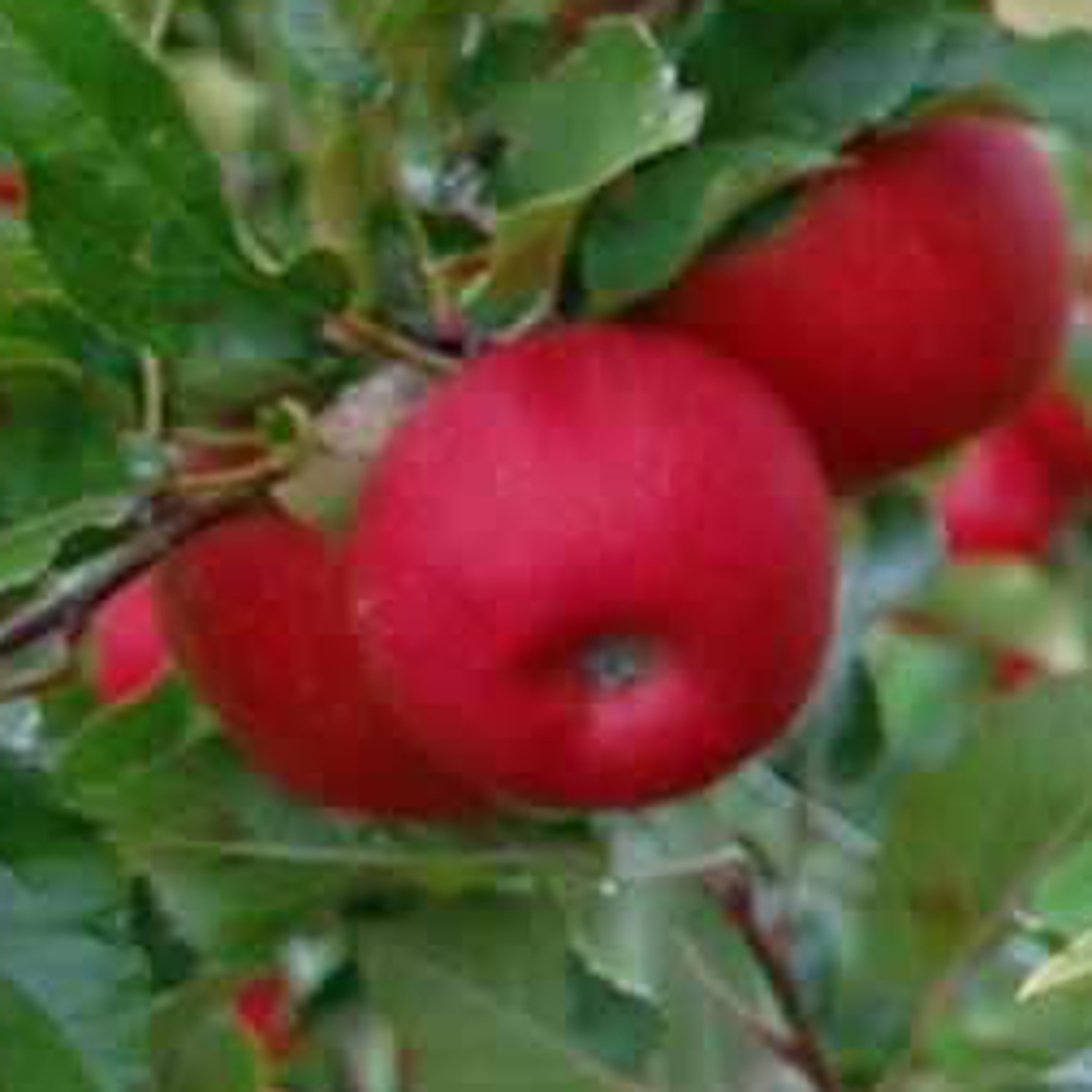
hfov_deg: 10.5
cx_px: 2534
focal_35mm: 145
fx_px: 5175
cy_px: -410
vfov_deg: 11.7
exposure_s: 1/100
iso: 400
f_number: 5
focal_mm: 24
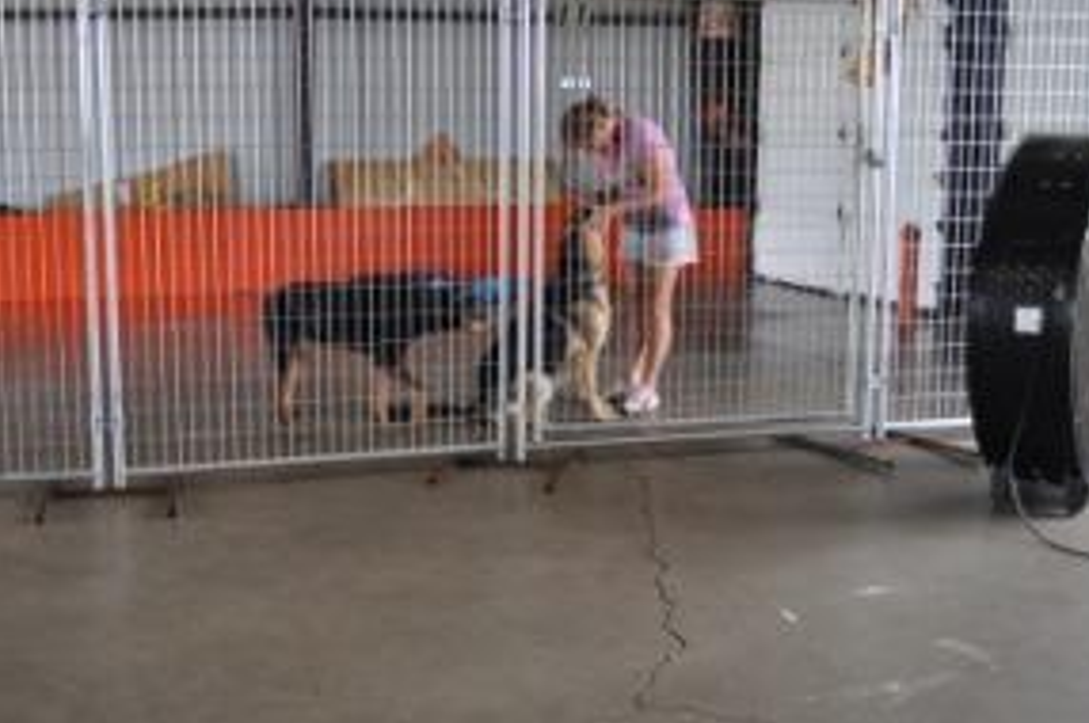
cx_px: 411
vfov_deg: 28.6
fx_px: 1420
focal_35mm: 47
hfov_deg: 41.7
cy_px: 381
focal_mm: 20
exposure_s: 1/60
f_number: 4
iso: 720
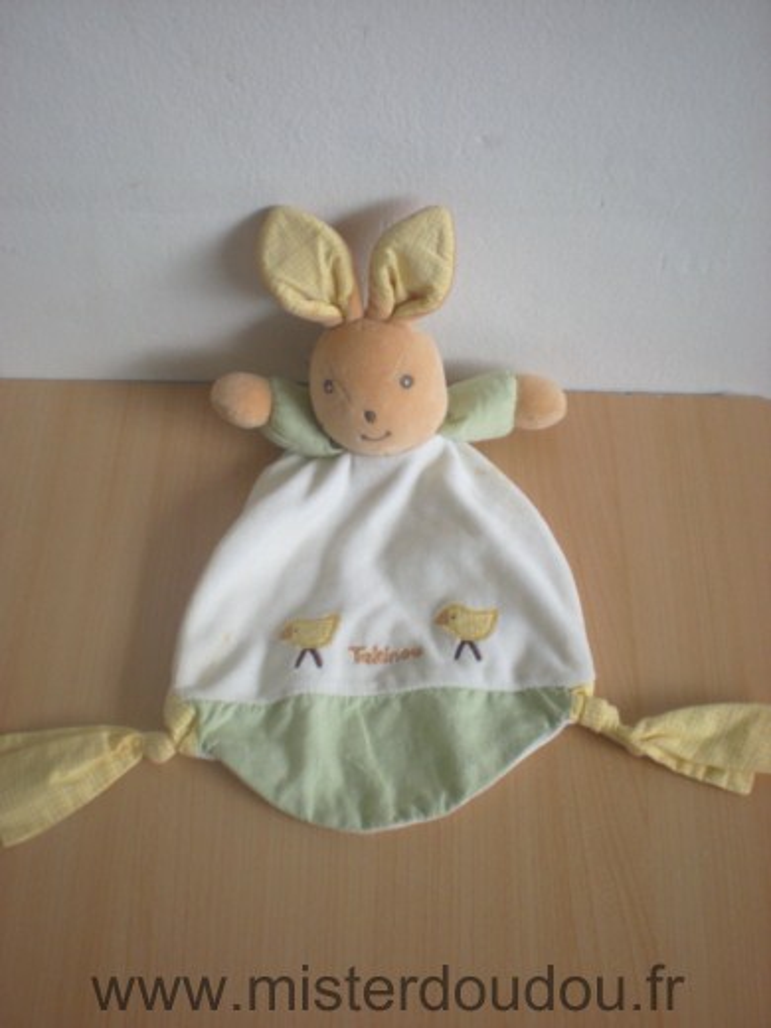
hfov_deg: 37.7
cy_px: 514
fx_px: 1128
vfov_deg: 49.0
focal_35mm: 38
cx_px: 386
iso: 200
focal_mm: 6.3
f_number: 3.1
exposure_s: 1/38.8
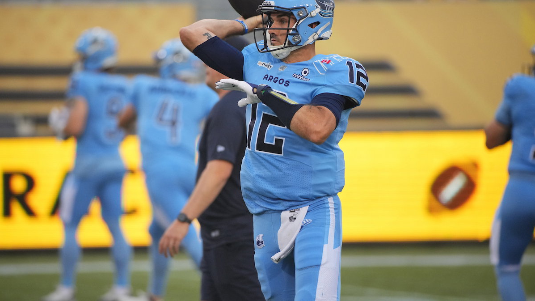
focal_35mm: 588
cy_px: 133
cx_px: 267
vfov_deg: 2.1
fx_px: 8340
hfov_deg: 3.7
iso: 2500
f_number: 5.6
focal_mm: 560
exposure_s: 1/1250
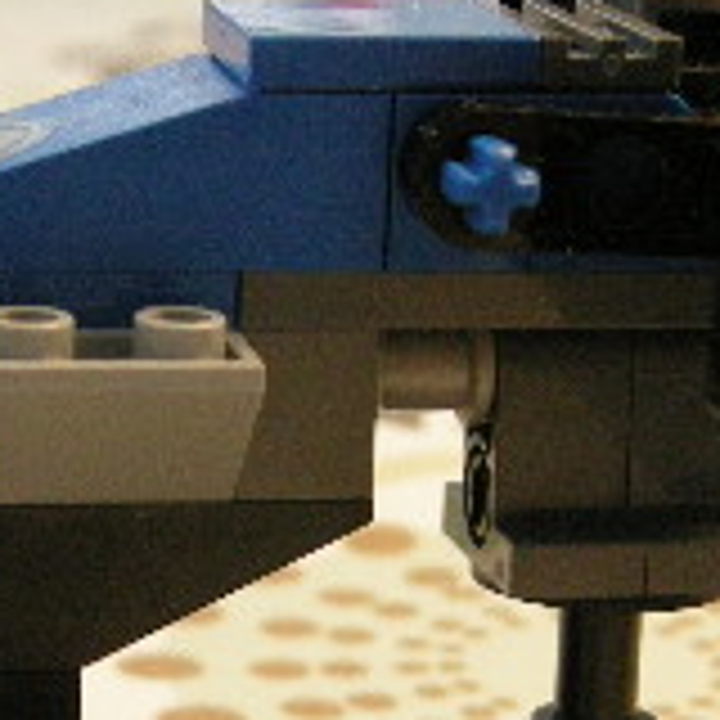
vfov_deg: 13.7
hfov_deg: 13.7
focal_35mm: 127
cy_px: 549
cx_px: 230
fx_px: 2989
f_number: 2.7
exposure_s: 1/17
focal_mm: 7.5
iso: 400
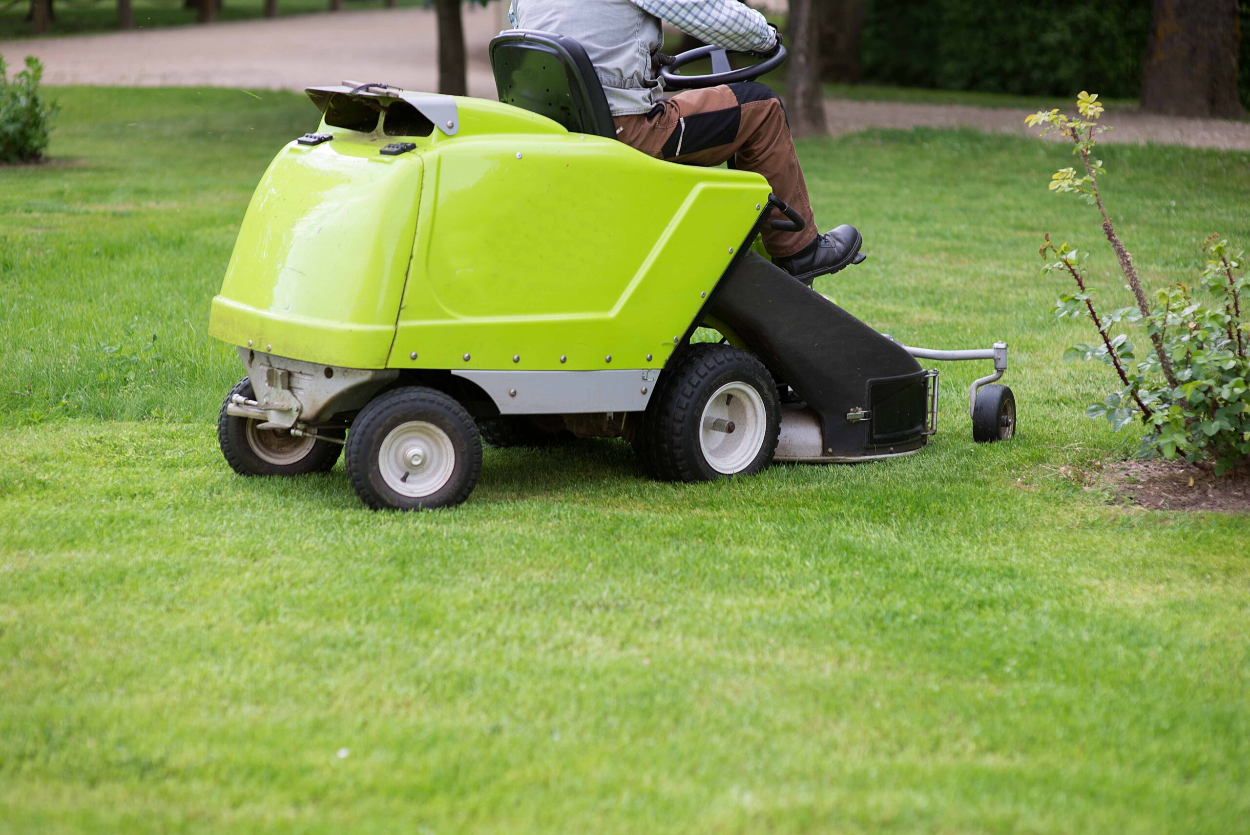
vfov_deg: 16.1
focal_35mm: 85
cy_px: 418
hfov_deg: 23.9
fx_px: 2952
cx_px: 625
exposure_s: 1/400
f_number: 2.5
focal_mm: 85
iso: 100
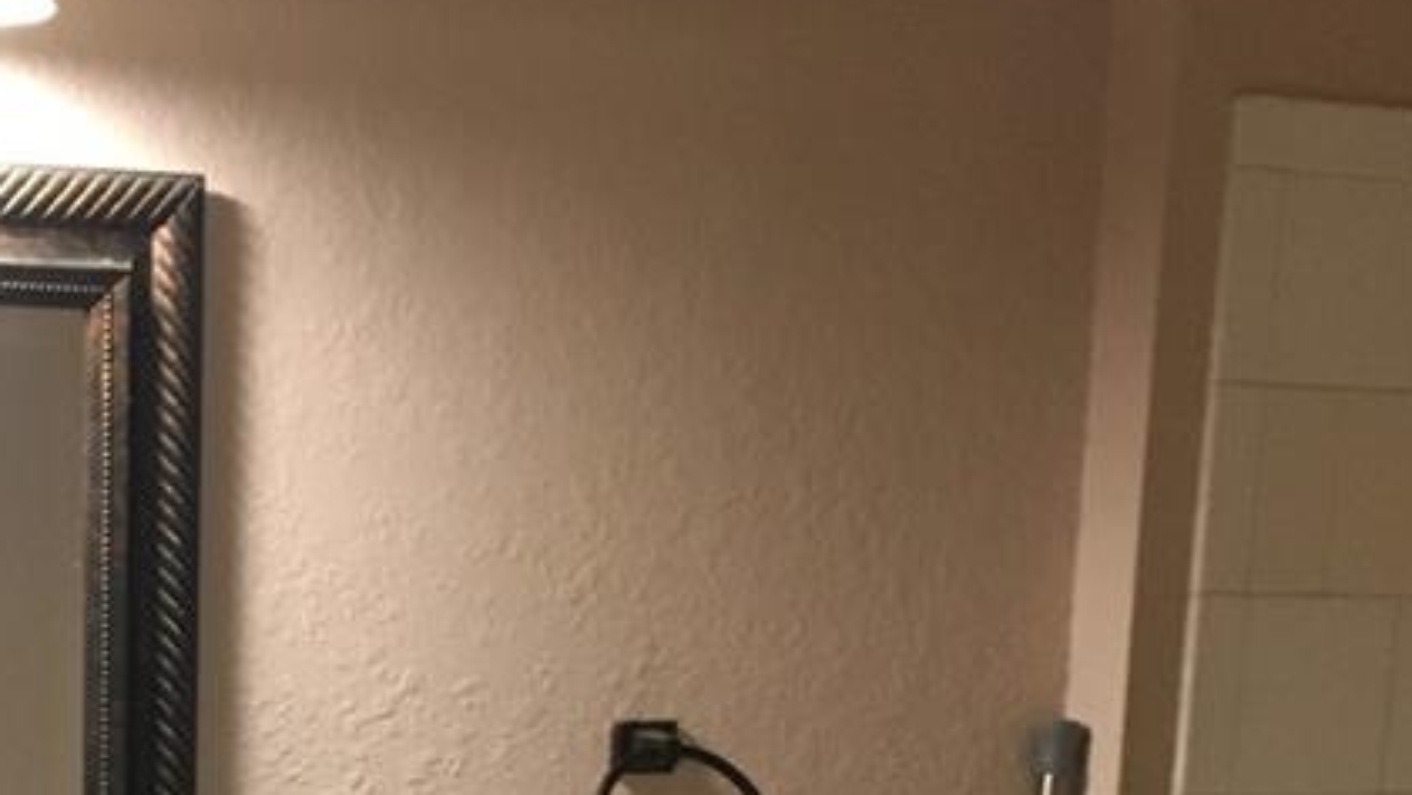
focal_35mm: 90
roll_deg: -1.7
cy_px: 1479
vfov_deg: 12.2
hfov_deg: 23.2
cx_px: 201
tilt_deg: -14.0
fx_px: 3370
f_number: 2.2
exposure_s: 1/30
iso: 160
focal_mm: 4.15
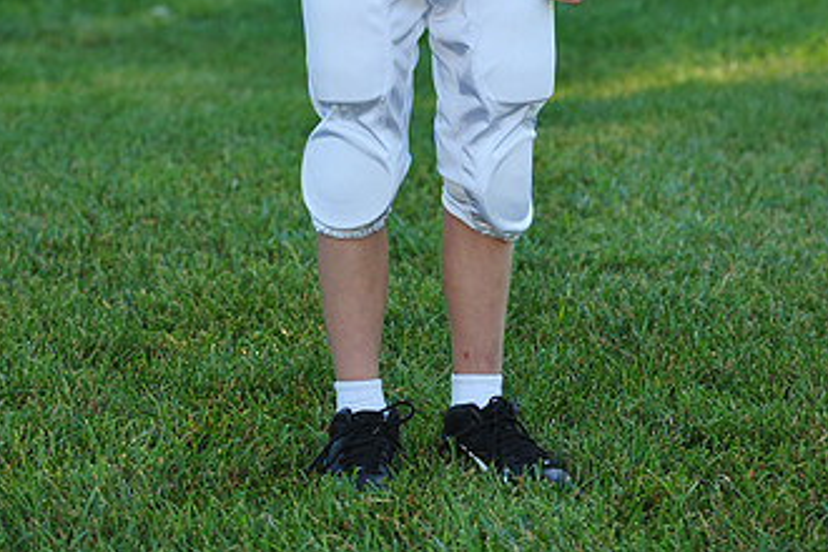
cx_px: 386
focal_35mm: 167
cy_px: -143
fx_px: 3841
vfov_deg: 8.1
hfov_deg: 12.3
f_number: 4.5
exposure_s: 1/125
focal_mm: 95
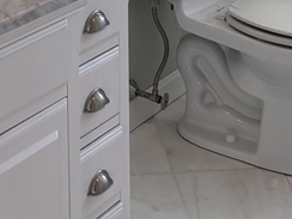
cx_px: 71
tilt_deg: -8.3
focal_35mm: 109
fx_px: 919
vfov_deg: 12.4
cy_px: -172
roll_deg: +0.7
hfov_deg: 17.9
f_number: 1.6
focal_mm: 5.96
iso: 50
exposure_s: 1/358
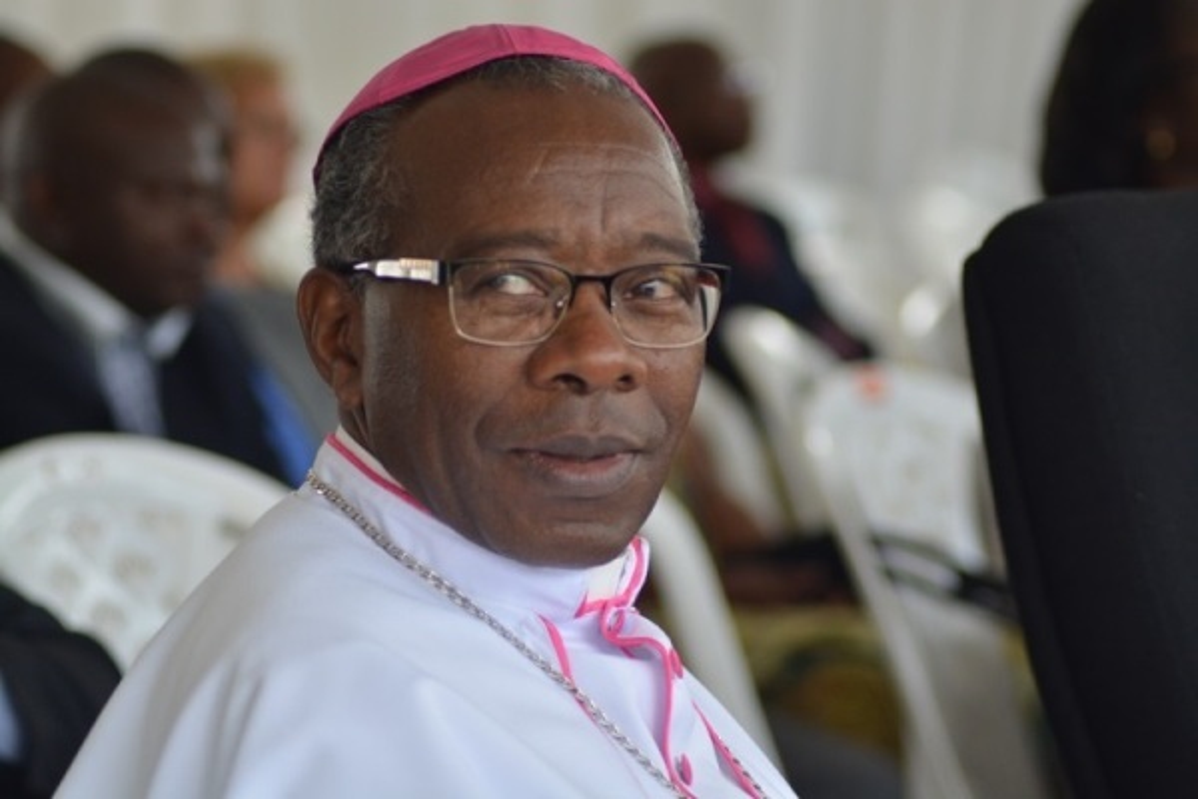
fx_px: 5241
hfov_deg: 13.0
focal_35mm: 158
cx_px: 599
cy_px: 400
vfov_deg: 8.7
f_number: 4.2
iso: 500
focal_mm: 105
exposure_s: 1/250
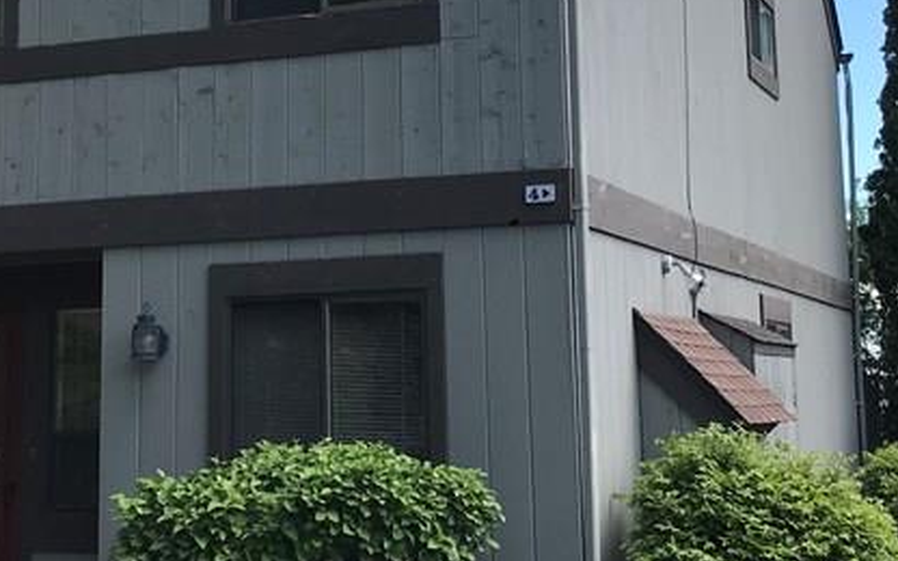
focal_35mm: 73
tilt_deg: +10.5
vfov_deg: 17.7
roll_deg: +0.5
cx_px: 402
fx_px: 1787
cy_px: 123
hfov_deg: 28.2
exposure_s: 1/987
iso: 20
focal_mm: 3.99
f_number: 1.8
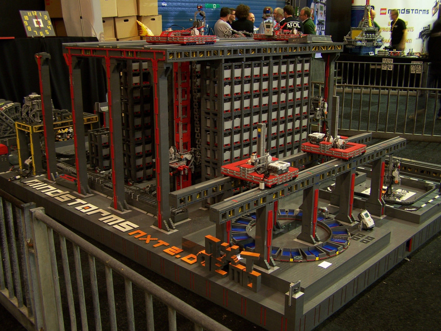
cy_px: 166
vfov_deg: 37.7
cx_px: 220
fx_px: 484
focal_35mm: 38
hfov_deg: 49.0
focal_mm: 6.3
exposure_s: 1/2
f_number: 2.8
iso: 80
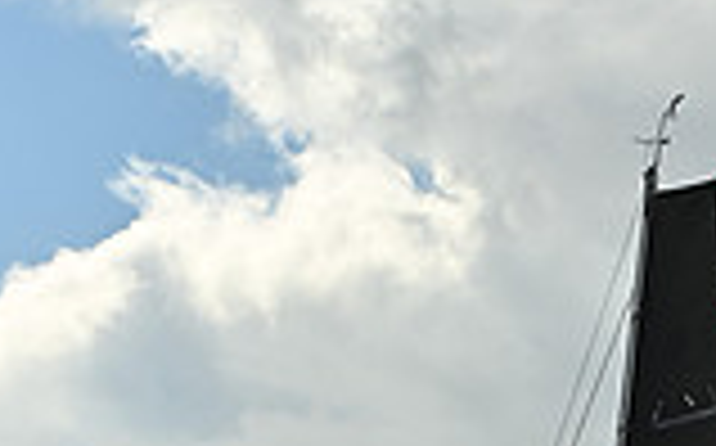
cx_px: 714
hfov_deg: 6.9
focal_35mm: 305
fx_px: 5945
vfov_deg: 4.2
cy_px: 1207
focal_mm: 82
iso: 250
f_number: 10
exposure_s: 1/800
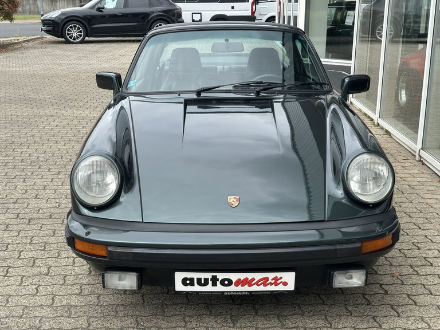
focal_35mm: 48
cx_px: 220
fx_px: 610
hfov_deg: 39.7
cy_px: 165
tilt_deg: -15.0
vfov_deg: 30.3
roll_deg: -0.5
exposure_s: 1/1880
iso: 64
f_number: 1.78
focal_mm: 6.86
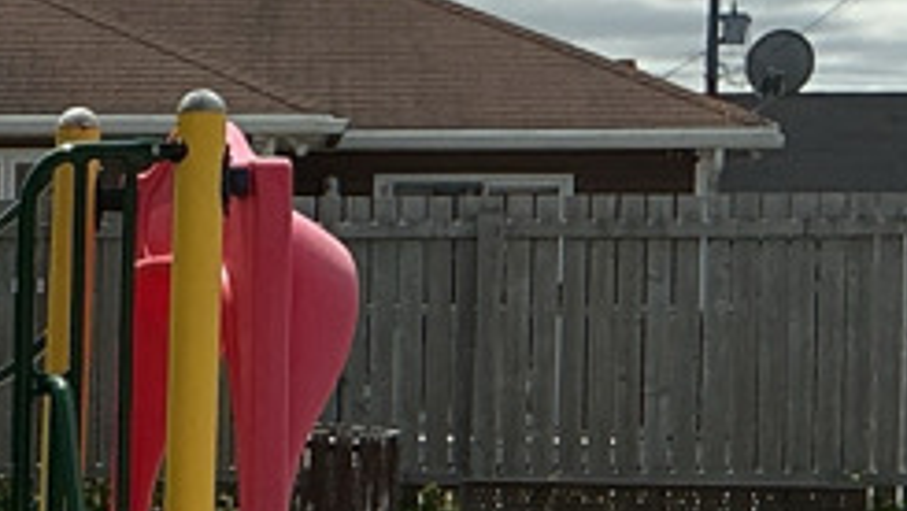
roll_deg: +0.1
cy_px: 500
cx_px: -618
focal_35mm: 165
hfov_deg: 12.2
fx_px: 3970
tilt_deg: -2.0
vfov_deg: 7.3
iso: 25
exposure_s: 1/4065
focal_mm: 3
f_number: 1.8
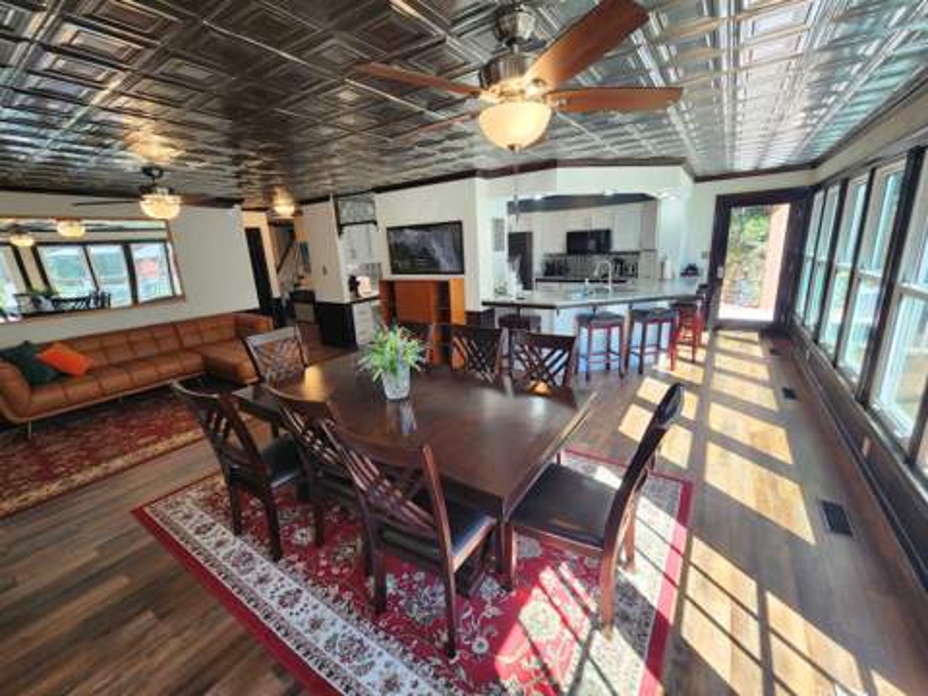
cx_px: 464
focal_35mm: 13
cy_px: 348
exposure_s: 1/60
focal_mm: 2.2
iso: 100
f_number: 2.2
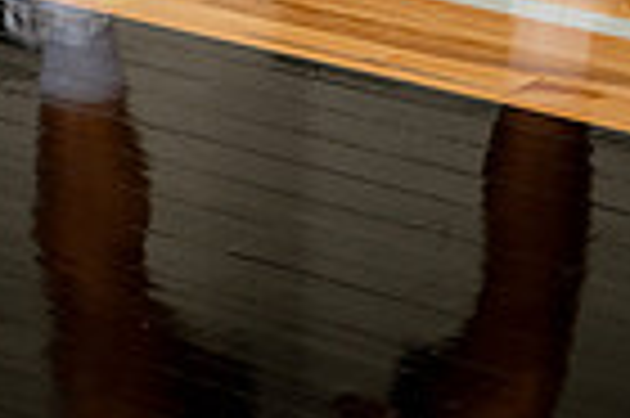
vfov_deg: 7.7
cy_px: -539
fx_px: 2919
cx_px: 464
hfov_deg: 12.3
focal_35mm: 167
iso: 250
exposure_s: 1/500
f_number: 8
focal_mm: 52
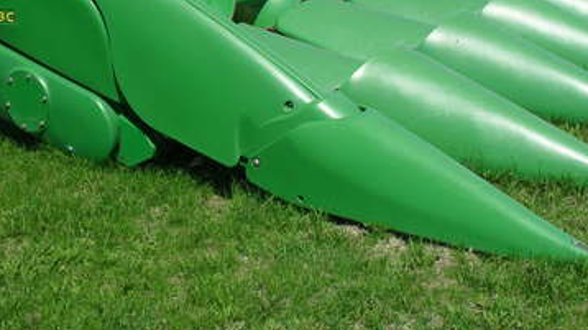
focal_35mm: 58
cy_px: 84
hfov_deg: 36.0
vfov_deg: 20.5
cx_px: 338
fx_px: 904
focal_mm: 6.3
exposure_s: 1/250
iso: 100
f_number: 8.4
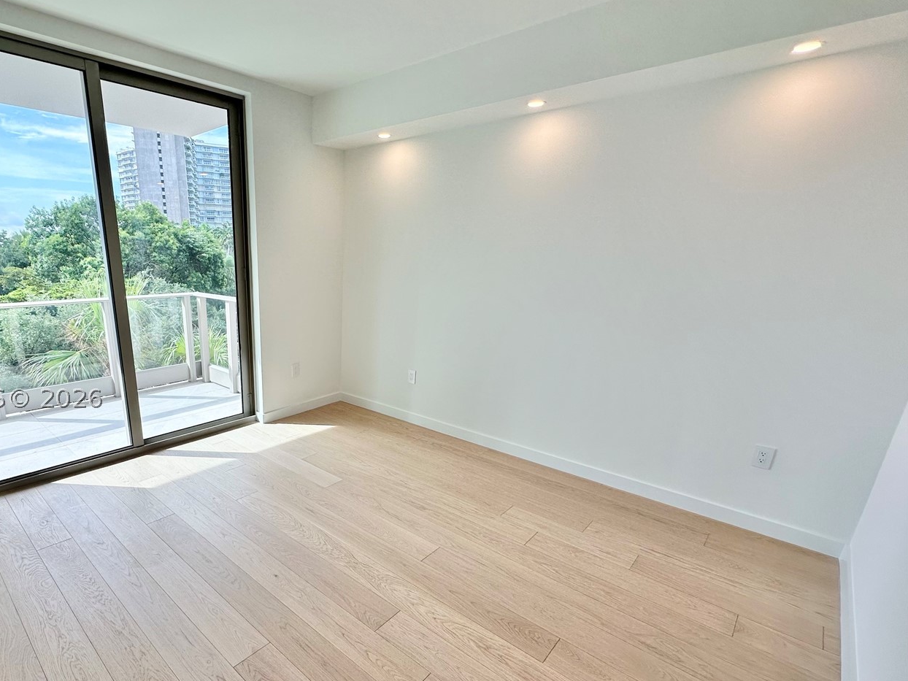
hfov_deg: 85.6
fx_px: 472
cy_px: 398
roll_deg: -0.7
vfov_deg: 71.1
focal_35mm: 18
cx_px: 326
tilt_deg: -18.3
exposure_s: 1/237
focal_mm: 2.22
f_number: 2.2
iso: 40
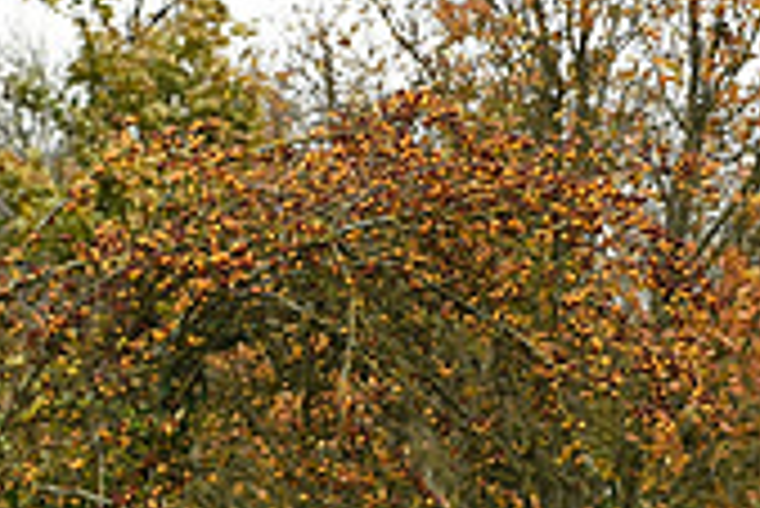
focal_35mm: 274
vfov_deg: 5.0
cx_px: 1282
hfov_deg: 7.3
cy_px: 733
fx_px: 5789
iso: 2000
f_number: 5.6
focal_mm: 80
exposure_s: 1/1250
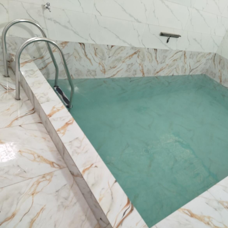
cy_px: 116
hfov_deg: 55.1
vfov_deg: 55.6
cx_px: 140
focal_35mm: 29
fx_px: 216
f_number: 1.7
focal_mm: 5.31
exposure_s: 1/33
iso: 400
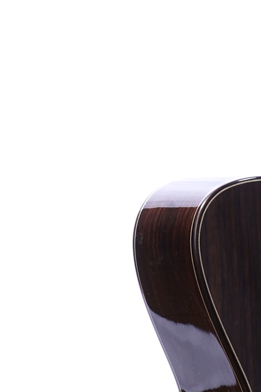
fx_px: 3959
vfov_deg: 5.7
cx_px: 371
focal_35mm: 364
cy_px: 64
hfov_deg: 3.8
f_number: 22
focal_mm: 64
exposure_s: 1/50
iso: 100
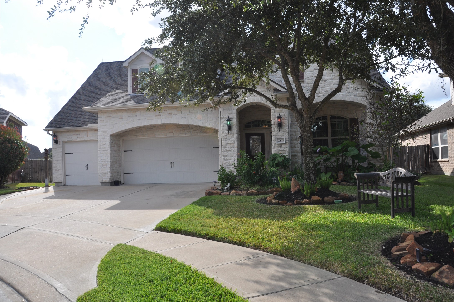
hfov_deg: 62.0
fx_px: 378
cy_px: 151
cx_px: 227
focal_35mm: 30
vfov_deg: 43.5
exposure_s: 1/160
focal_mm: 20
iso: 200
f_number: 13
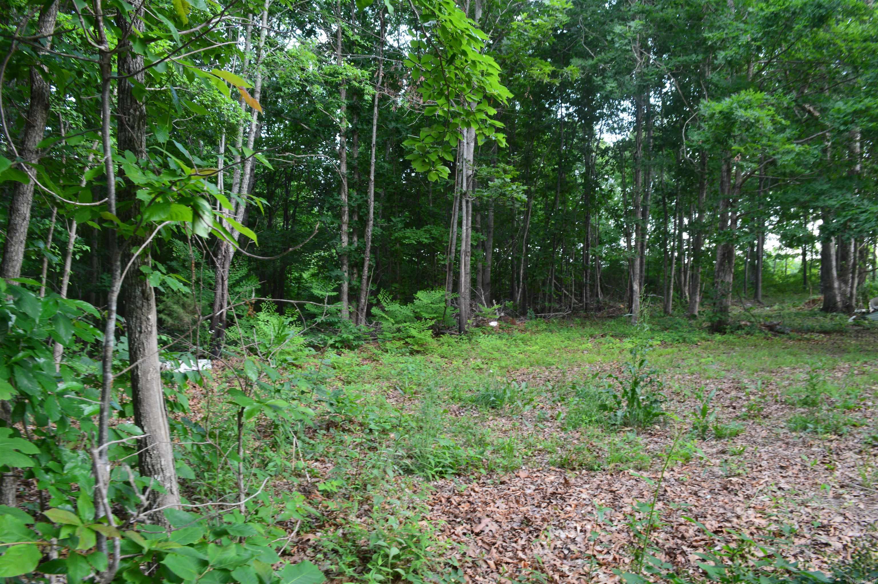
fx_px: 658
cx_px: 439
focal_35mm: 27
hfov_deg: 67.4
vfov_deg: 47.8
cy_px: 292
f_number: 7.1
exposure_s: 1/30
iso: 400
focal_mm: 18
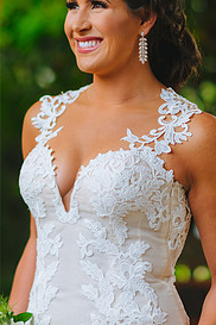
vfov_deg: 9.8
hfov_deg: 6.6
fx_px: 1881
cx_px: 99
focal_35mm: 209
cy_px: 205
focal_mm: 85
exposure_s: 1/250
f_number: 2
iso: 100
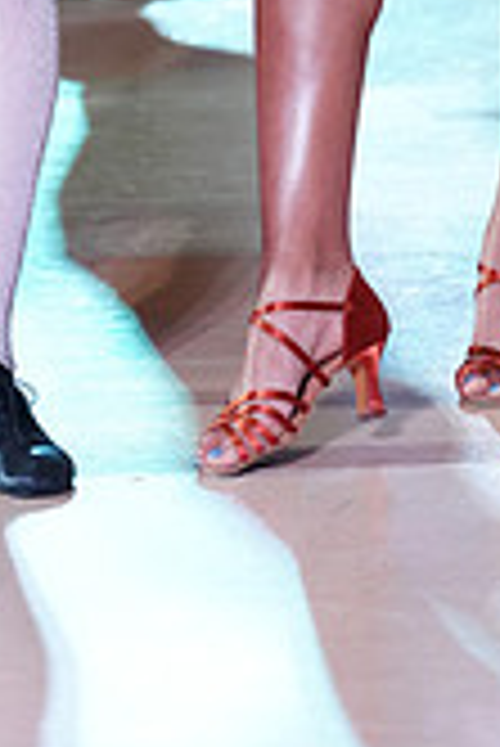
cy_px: -531
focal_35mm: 472
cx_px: 178
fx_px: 9812
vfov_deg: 4.3
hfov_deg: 2.9
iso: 2000
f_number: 2.8
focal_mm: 135
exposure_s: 1/640
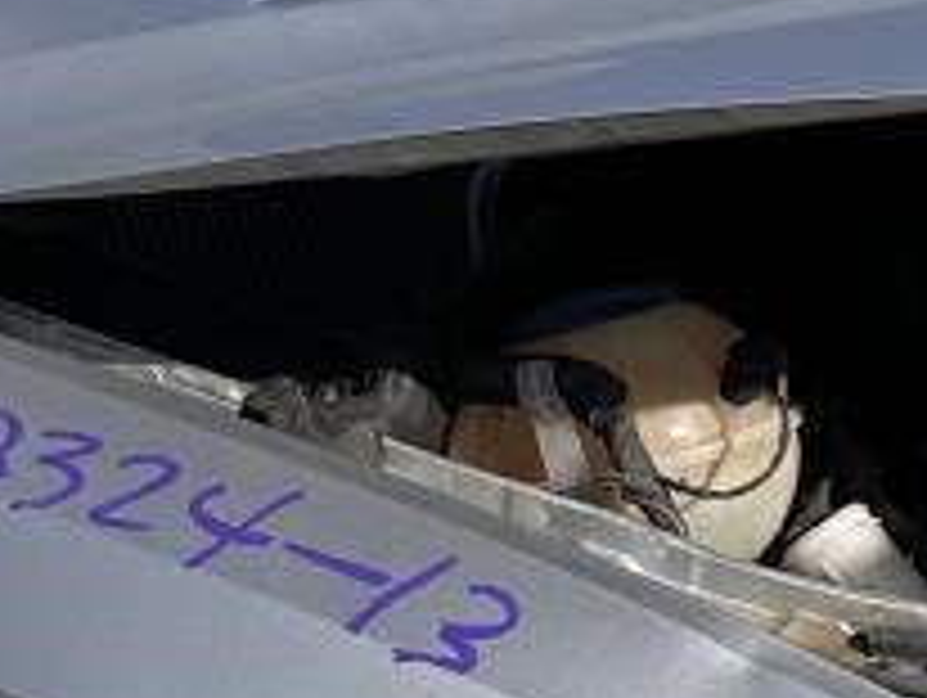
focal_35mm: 149
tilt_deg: -18.2
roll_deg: +6.1
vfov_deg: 10.0
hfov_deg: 12.9
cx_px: -148
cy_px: 432
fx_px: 3995
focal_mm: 6.86
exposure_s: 1/4762
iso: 80
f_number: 1.78
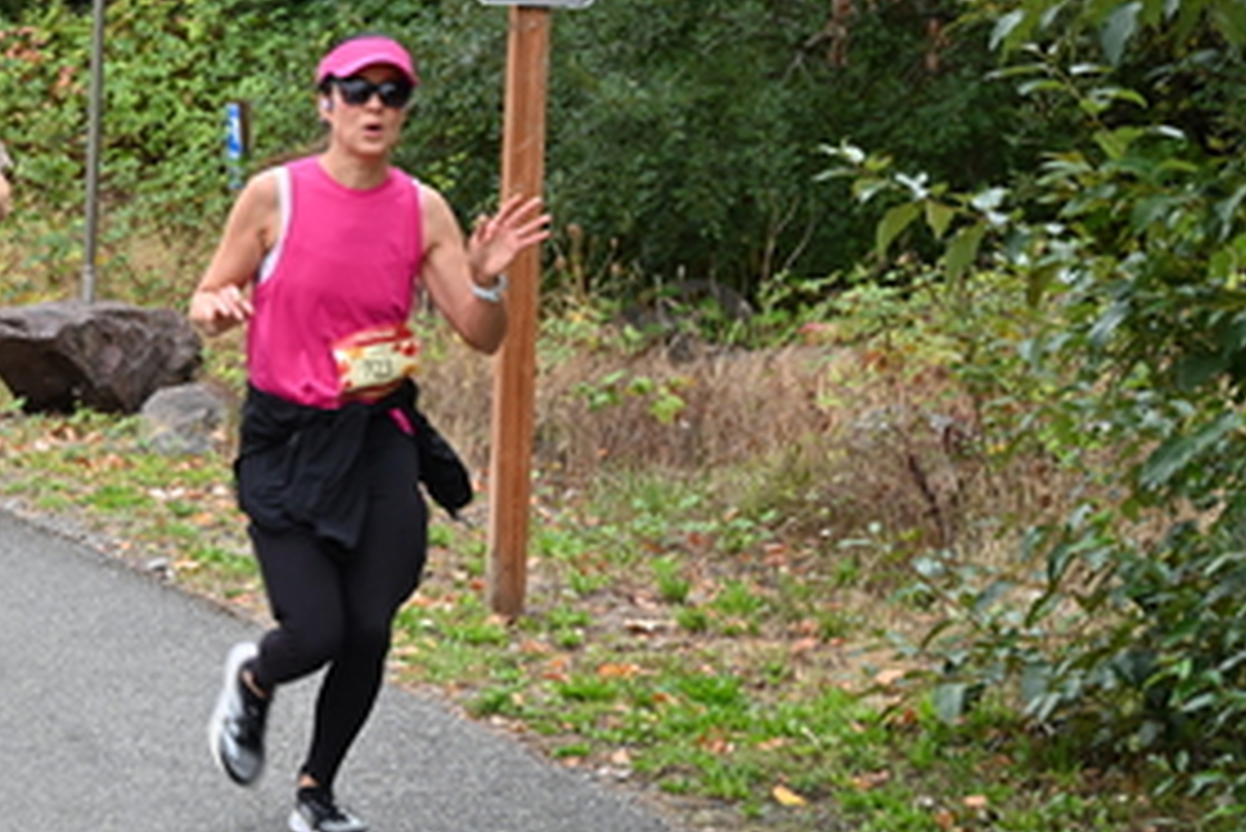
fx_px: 4813
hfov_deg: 14.5
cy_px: 304
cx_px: 18
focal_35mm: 139
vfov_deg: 9.9
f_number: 6
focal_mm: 70
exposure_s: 1/125
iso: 720
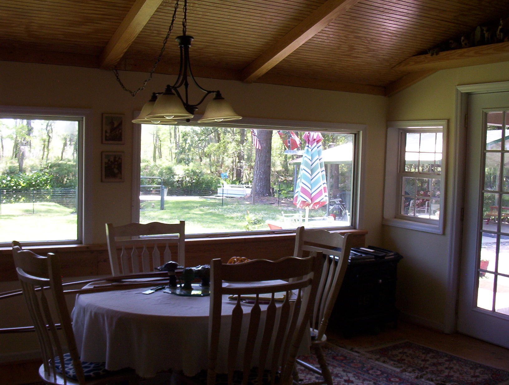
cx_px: 254
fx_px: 575
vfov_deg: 37.0
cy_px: 192
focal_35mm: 39
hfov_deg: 47.8
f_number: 4.5
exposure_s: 1/40.8
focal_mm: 6
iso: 100
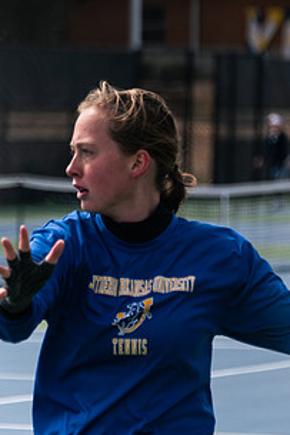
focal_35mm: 362
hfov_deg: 3.8
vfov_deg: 5.7
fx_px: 4379
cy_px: 162
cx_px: 87
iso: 640
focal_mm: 190
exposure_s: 1/2500
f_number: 5.6
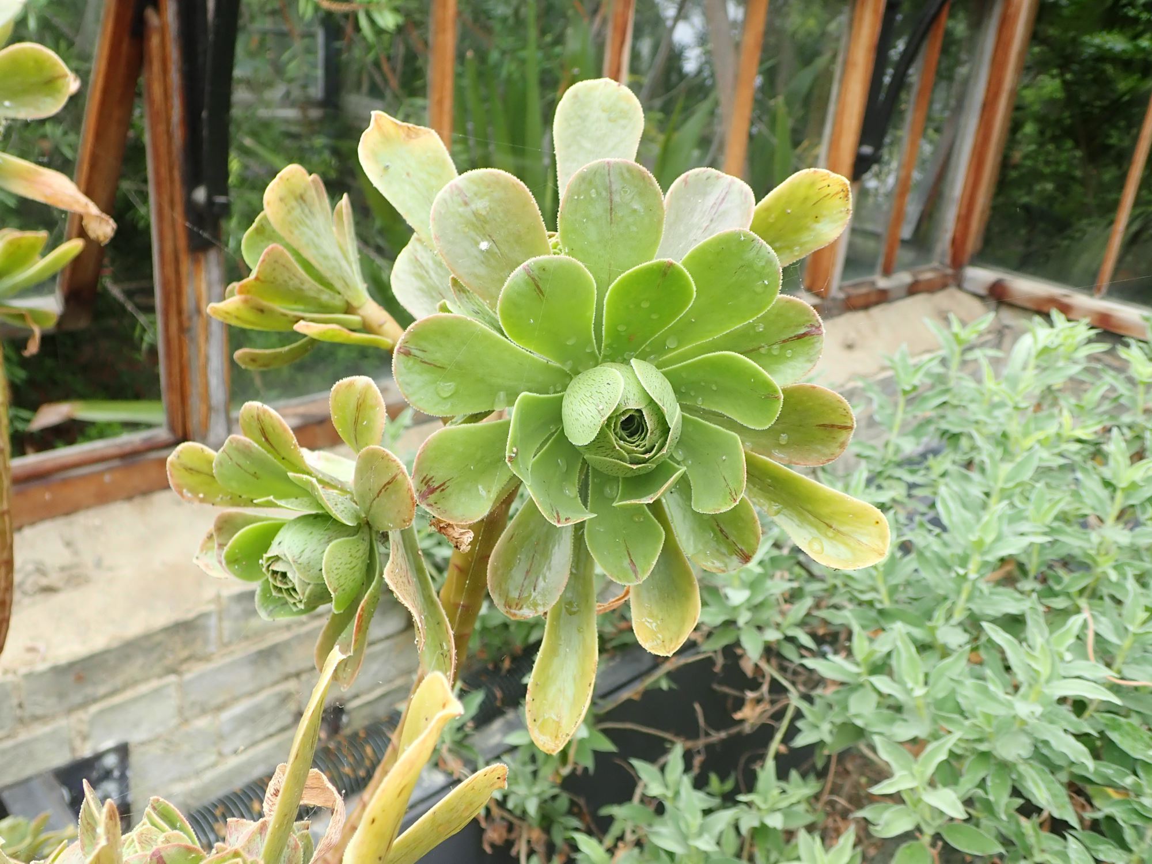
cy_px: 432
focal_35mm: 30
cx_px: 576
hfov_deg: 60.0
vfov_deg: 46.8
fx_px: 998
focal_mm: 5.5
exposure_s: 1/160
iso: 100
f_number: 3.2
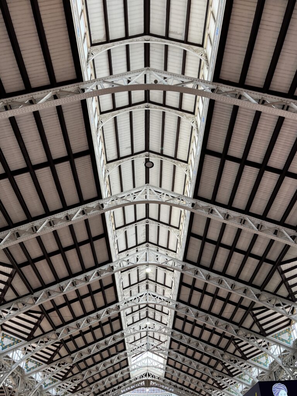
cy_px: 198
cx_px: 148
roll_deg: +1.8
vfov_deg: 67.3
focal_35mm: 26
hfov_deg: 53.1
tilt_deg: +37.2
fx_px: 297
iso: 40
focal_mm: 5.1
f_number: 1.6
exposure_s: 1/100
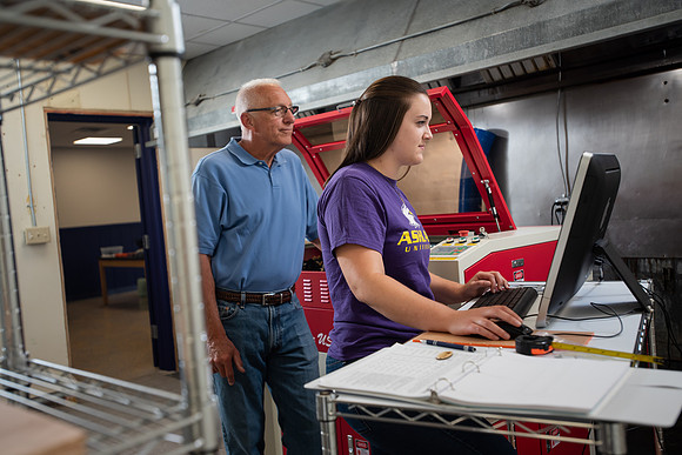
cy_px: 228
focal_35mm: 35
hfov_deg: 54.4
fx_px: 663
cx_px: 341
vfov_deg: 37.9
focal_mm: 35
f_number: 4
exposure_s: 1/200
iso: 400
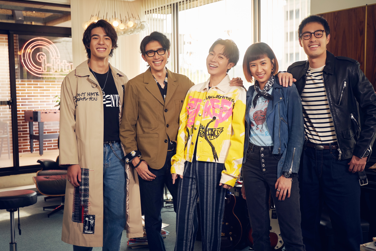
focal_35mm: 45
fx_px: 470
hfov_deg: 43.6
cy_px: 126
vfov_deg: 29.9
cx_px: 190
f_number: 2.8
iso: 1000
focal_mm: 44
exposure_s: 1/320
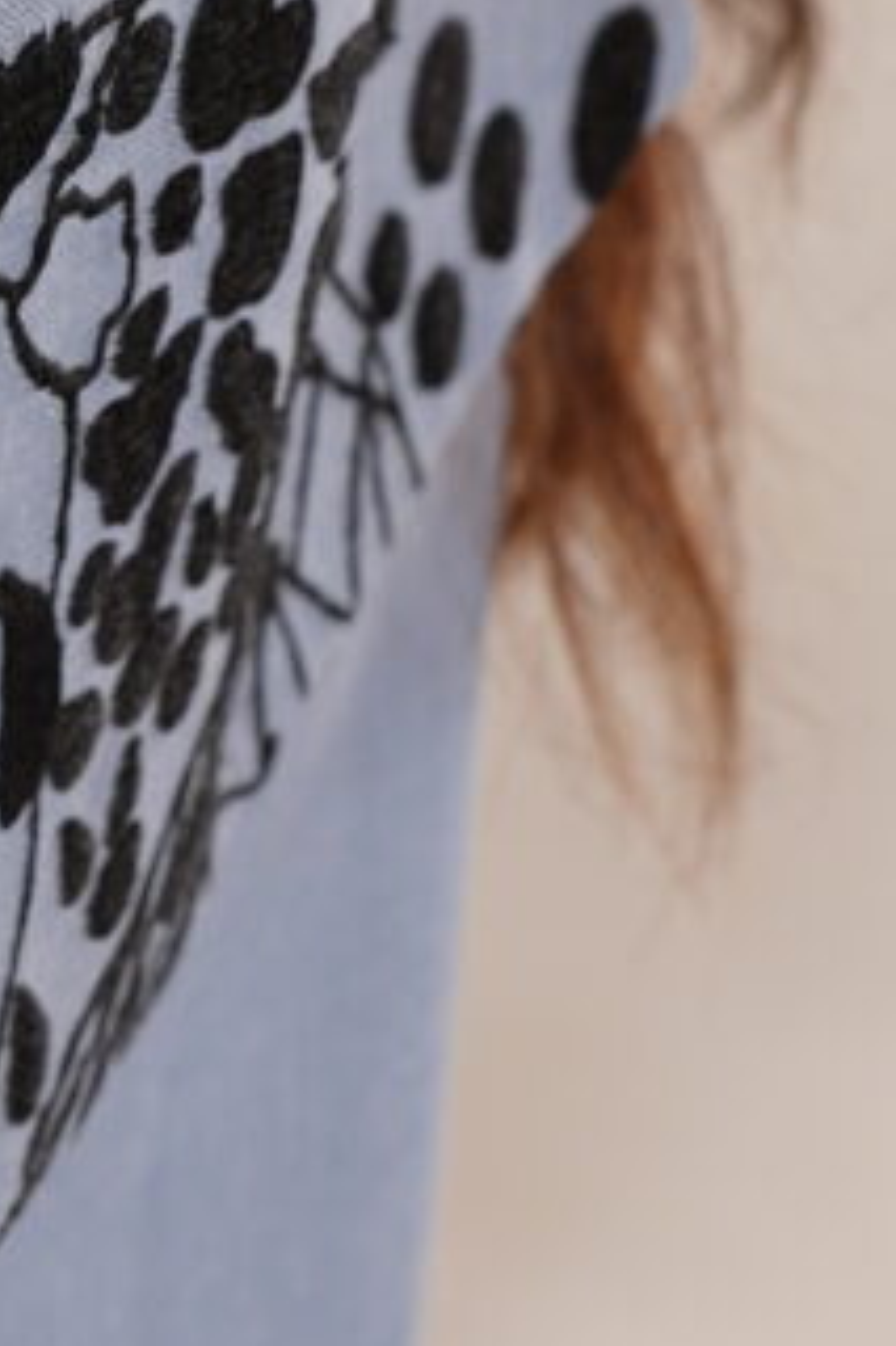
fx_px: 10464
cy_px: -1190
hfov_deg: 4.7
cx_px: -1605
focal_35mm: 280
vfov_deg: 7.1
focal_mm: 35
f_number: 4.5
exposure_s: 1/125
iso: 50
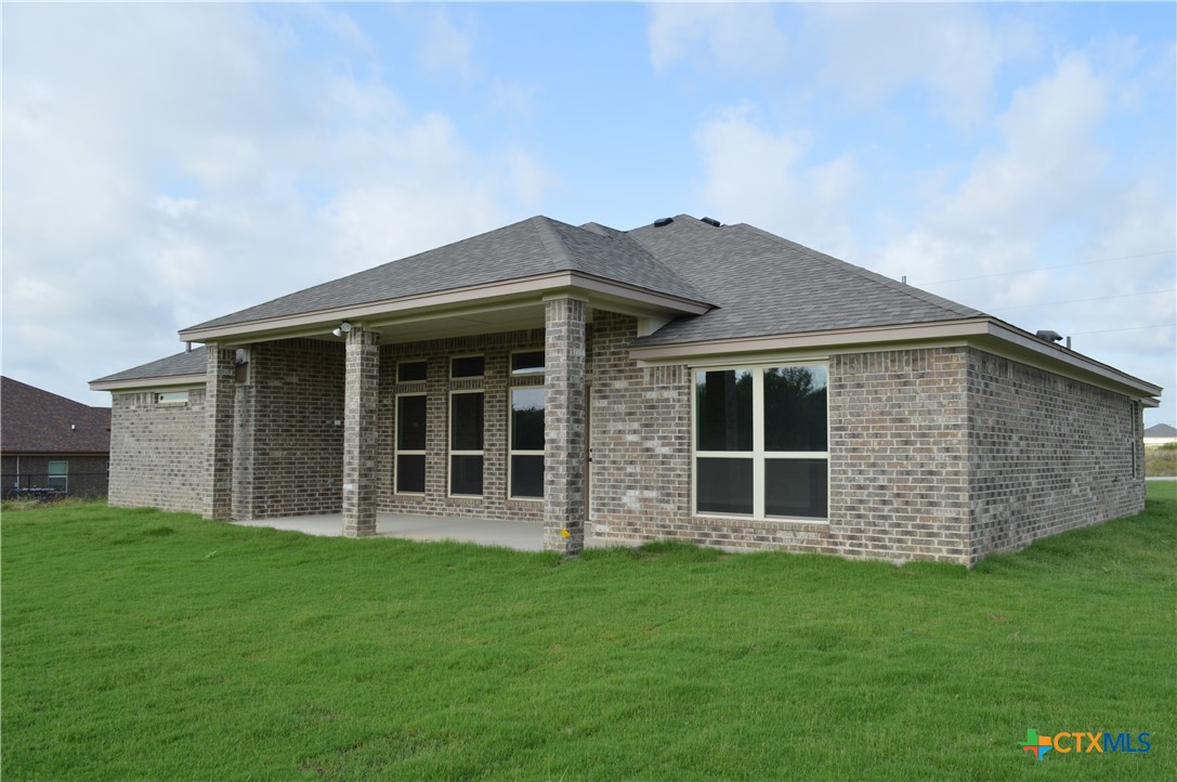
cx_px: 588
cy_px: 391
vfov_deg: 47.8
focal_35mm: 27
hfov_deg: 67.4
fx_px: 882
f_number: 8
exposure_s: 1/125
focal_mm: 18
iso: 100
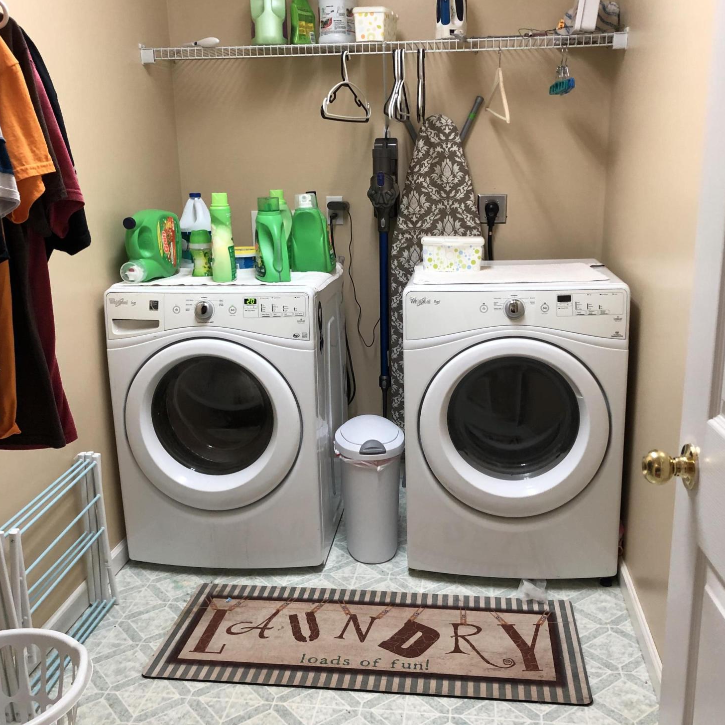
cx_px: 368
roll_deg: +0.3
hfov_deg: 48.4
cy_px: 384
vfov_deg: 48.4
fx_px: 806
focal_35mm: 34
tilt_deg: -15.5
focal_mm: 3.99
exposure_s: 1/15
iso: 40
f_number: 1.8
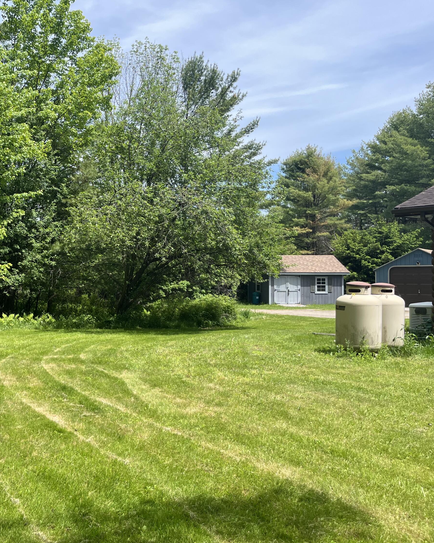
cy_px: 271
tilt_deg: +0.1
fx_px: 546
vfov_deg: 52.8
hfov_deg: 41.5
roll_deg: +0.5
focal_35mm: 34
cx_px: 87
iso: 50
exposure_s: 1/1266
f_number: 1.6
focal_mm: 5.1
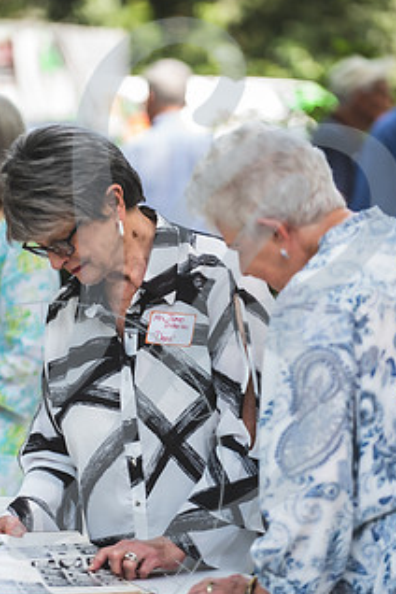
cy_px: 332
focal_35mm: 184
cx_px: 134
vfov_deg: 11.2
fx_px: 3036
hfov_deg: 7.5
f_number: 2.8
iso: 400
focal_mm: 130
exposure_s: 1/400
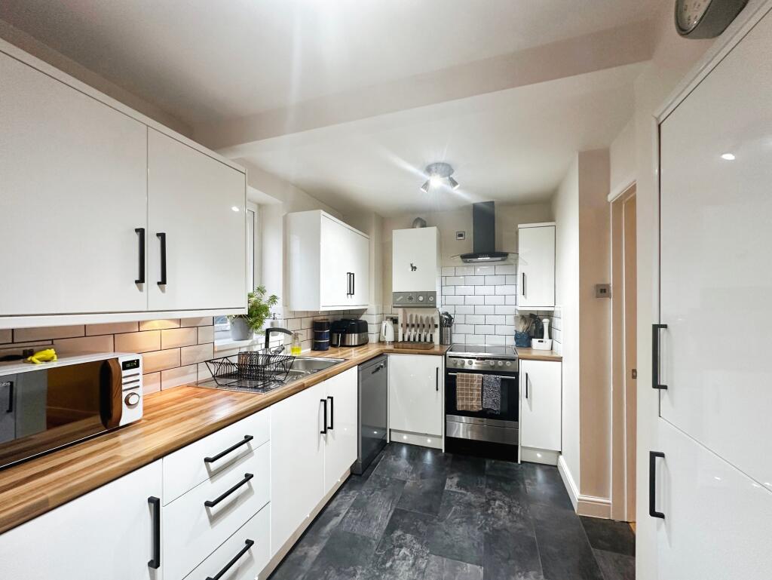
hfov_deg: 102.0
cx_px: 386
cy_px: 290
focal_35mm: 14
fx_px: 312
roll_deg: +0.2
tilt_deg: +1.6
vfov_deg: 85.7
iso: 160
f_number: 2.2
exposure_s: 1/50
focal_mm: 2.22
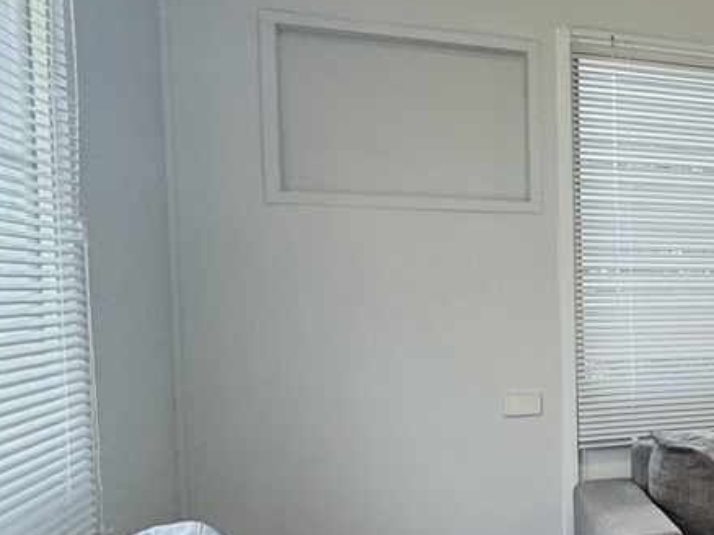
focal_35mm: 48
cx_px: 999
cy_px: 350
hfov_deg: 29.2
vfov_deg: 30.1
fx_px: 990
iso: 125
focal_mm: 2.22
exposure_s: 1/100
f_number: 2.2
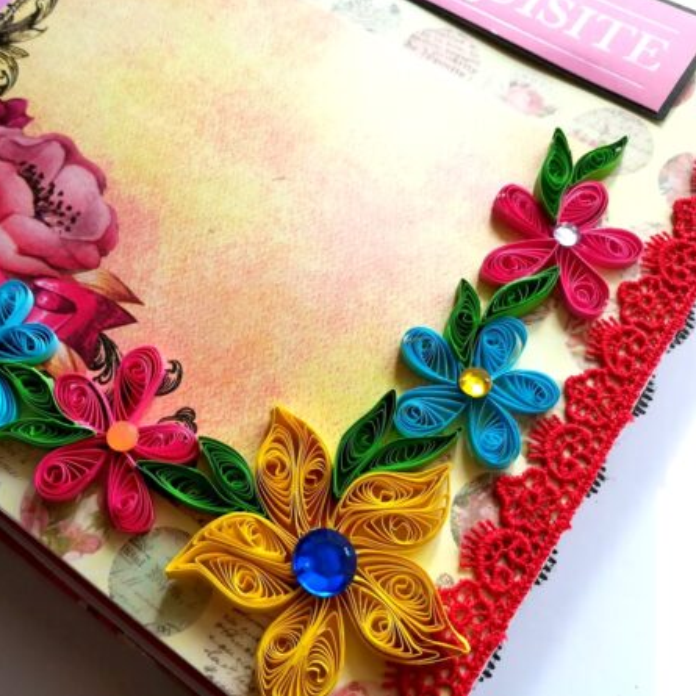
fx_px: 705
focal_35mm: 31
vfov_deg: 52.5
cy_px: 346
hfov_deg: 52.0
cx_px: 266
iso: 50
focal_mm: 3.83
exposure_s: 1/140
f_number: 2.2
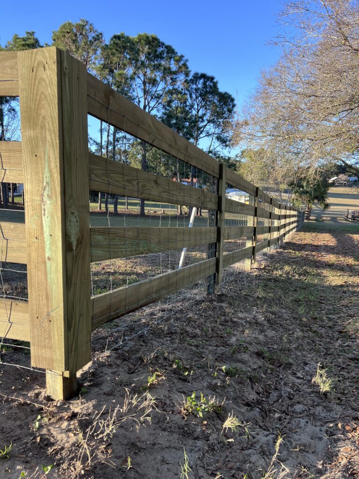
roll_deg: -1.6
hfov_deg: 53.1
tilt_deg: -7.6
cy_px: 240
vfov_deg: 67.3
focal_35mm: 26
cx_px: 180
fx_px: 360
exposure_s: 1/604
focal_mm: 5.7
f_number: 1.5
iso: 50
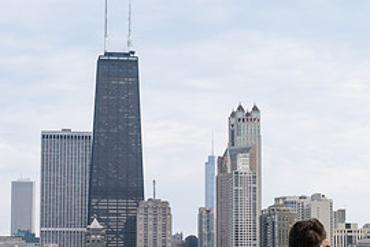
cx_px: 204
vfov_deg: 11.9
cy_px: 184
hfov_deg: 17.8
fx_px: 1182
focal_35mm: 115
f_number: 4.5
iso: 100
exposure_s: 1/640
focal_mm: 40
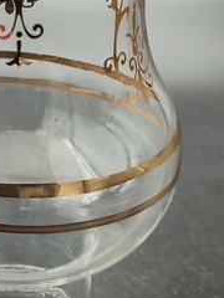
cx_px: -6
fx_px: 897
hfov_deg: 14.0
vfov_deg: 17.6
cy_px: -98
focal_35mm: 104
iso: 131
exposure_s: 1/50
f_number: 1.9
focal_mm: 6.04
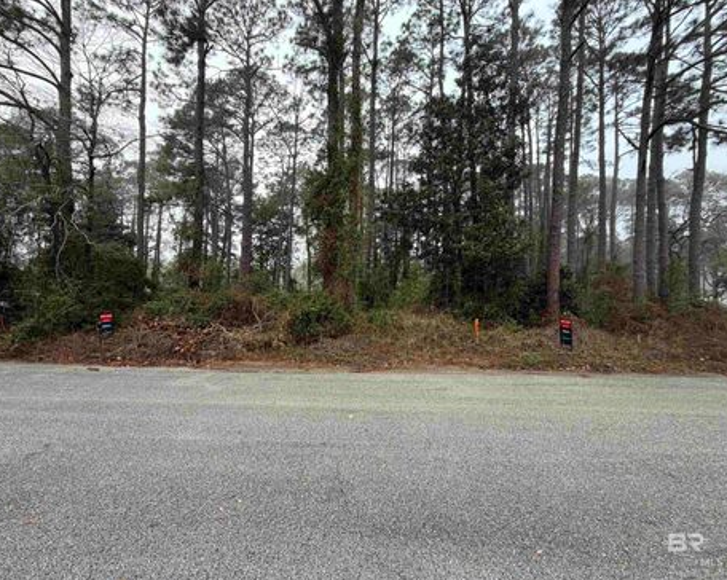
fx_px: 322
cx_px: 352
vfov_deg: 84.0
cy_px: 289
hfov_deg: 96.8
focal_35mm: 15
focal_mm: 2.22
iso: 50
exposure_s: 1/121
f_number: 2.2
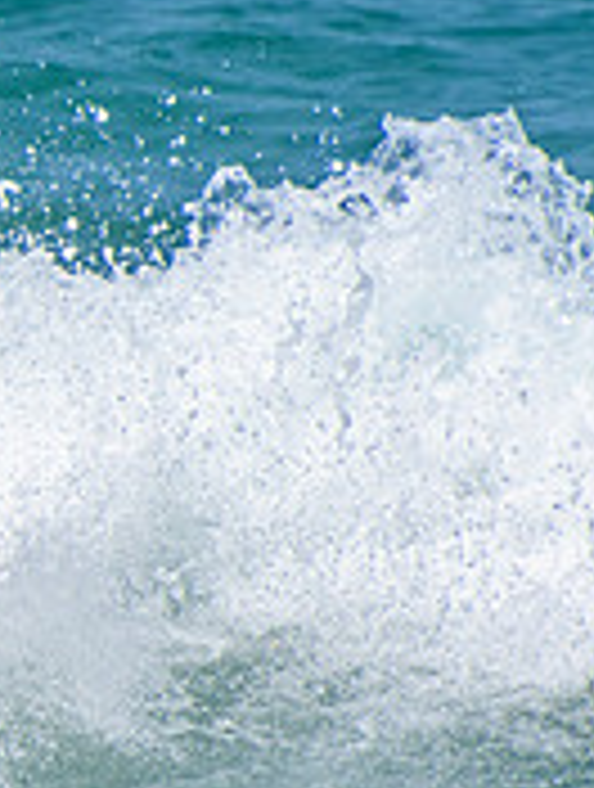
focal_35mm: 1908
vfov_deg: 1.0
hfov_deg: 0.8
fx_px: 43496
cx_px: -526
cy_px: 439
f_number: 5.6
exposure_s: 1/2000
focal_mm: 400
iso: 280
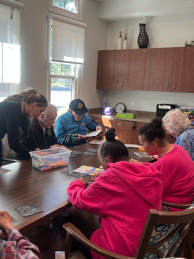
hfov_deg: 37.4
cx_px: 69
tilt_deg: -6.9
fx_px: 284
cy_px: 128
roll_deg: -1.8
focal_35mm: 38
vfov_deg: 49.0
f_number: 1.6
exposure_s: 1/62
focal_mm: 5.1
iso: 64
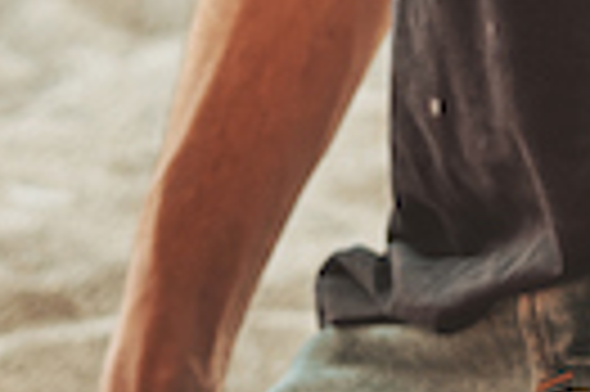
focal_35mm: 383
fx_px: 6269
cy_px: -854
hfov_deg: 5.3
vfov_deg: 3.5
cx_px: 964
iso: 100
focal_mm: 50
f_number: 2.2
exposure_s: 1/500
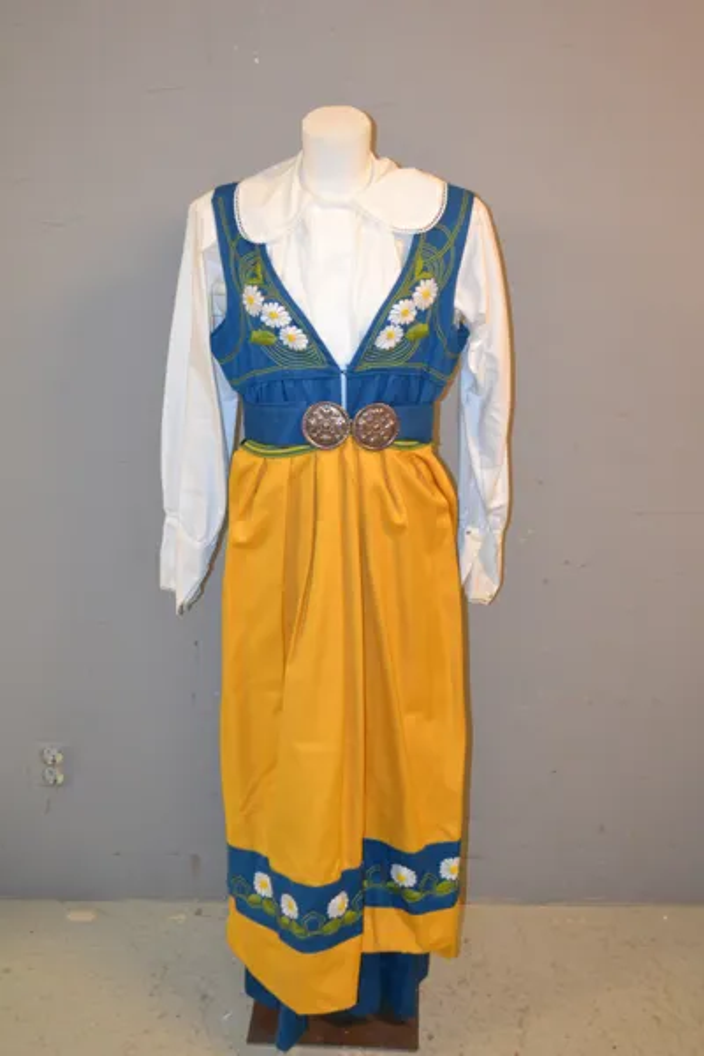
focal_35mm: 44
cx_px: 352
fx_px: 1276
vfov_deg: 45.0
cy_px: 528
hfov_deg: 30.8
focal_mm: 29
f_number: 4.5
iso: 1600
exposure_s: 1/60
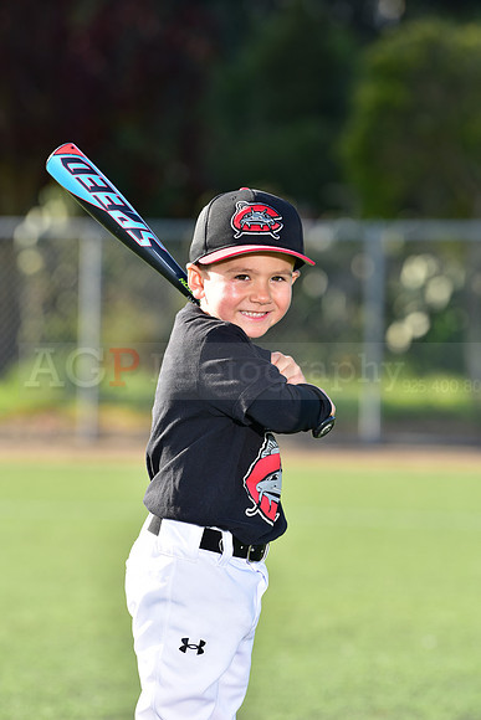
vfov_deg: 10.3
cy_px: 360
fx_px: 4006
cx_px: 240
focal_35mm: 200
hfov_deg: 6.9
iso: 80
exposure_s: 1/200
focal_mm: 200
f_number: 5
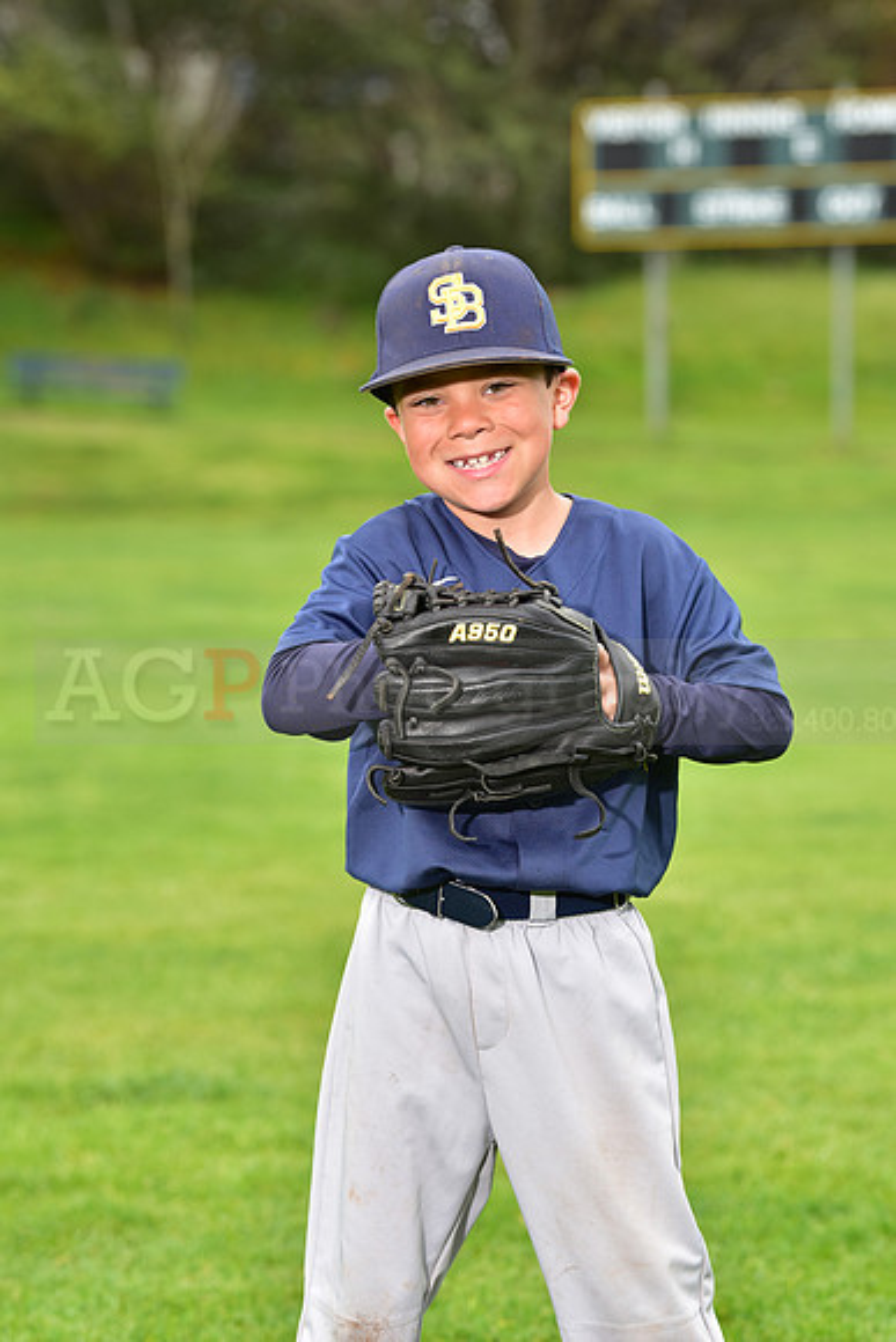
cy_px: 671
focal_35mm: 135
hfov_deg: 10.2
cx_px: 448
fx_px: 5037
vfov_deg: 15.2
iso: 400
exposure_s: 1/250
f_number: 5.6
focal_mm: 135
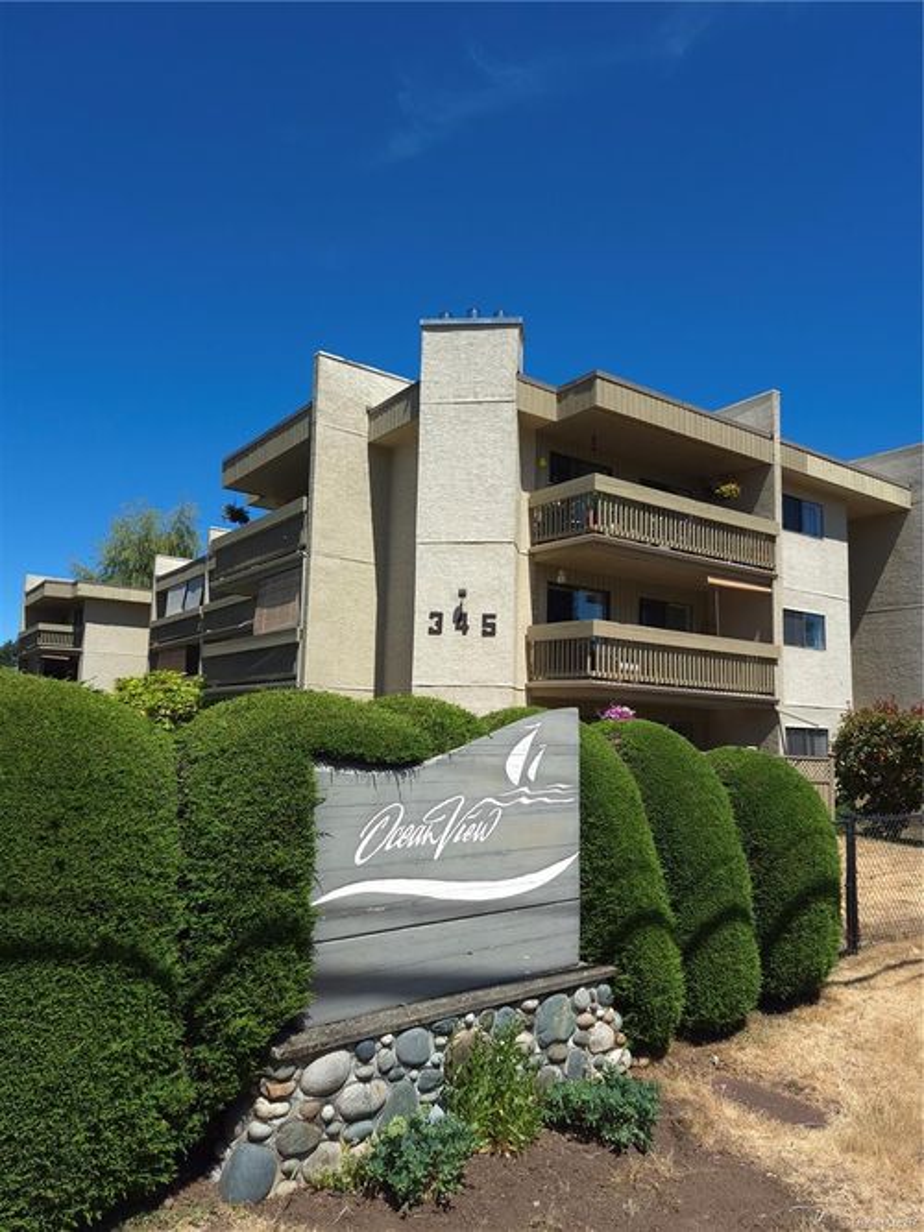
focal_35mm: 23
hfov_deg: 58.9
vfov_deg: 73.9
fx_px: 819
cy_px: 616
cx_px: 462
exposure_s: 1/2024
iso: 50
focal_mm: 5.4
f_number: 1.8
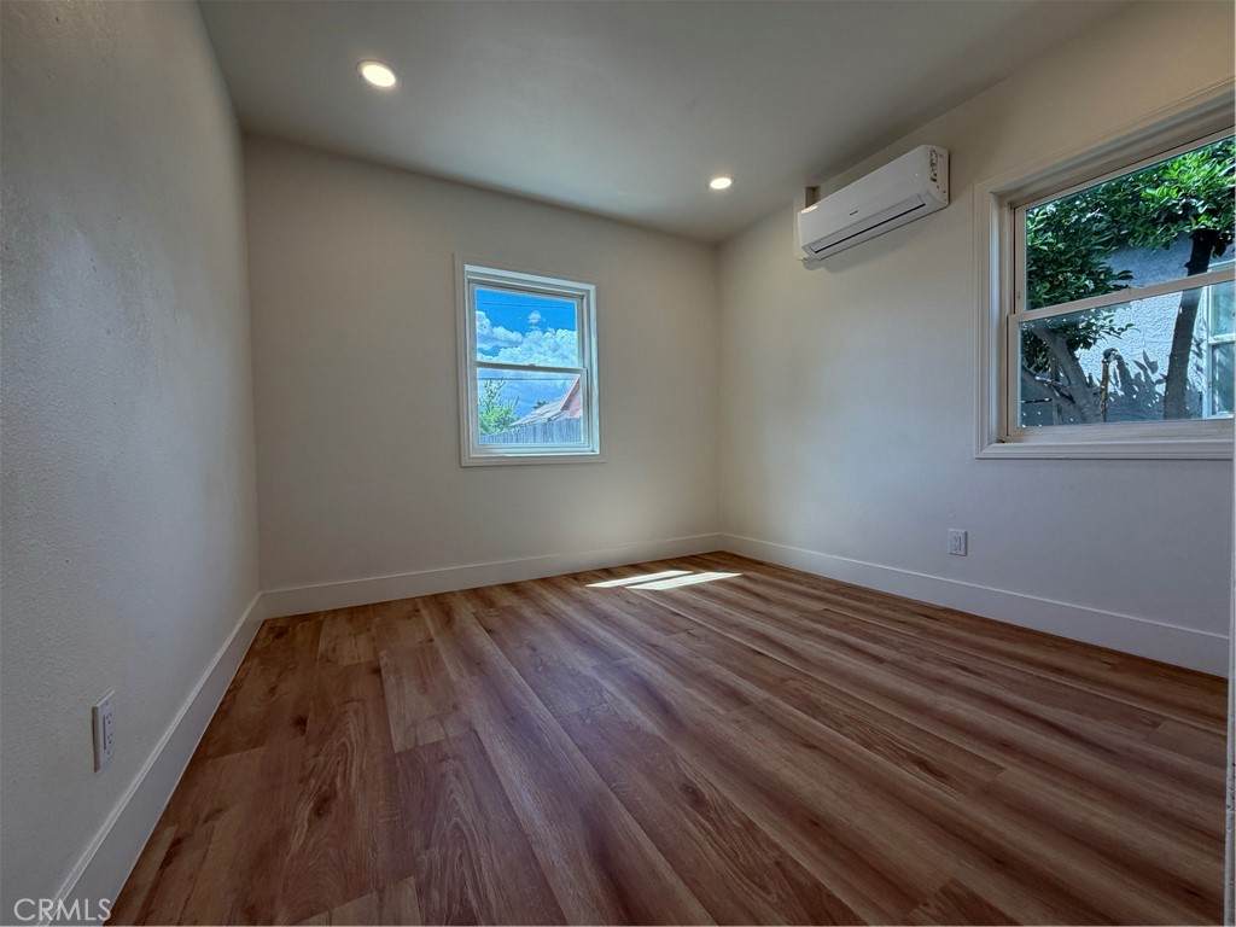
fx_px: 500
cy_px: 464
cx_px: 618
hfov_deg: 102.1
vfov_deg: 85.7
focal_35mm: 14
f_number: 2.2
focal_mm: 2.22
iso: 80
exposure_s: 1/120
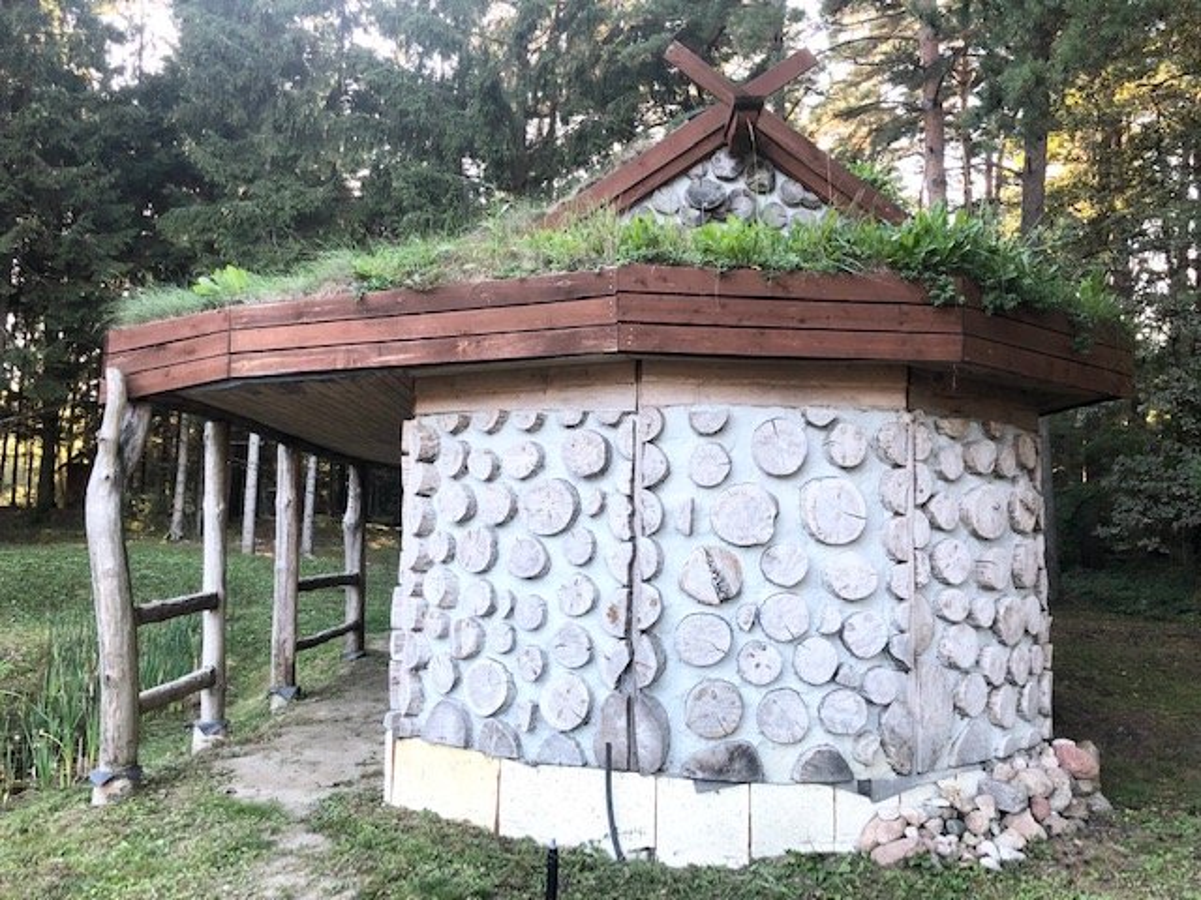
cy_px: 450
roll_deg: -0.7
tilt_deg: +4.8
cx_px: 600
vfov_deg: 49.7
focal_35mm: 28
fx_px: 971
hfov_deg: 63.4
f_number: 1.8
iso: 50
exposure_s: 1/120
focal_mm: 4
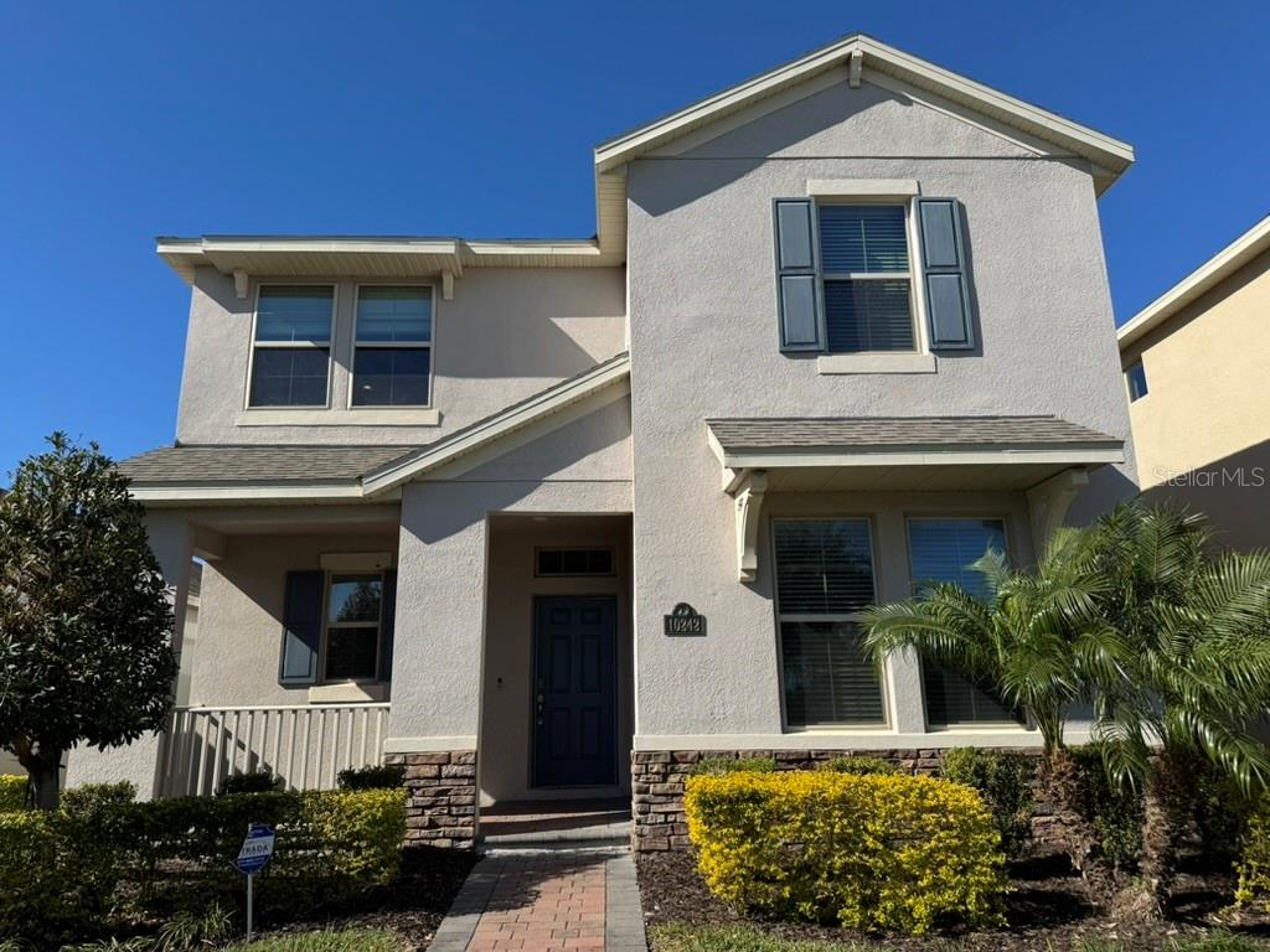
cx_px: 635
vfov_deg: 56.8
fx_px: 881
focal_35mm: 24
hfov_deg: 71.6
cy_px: 476
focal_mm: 6.76
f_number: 1.78
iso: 80
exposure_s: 1/5348
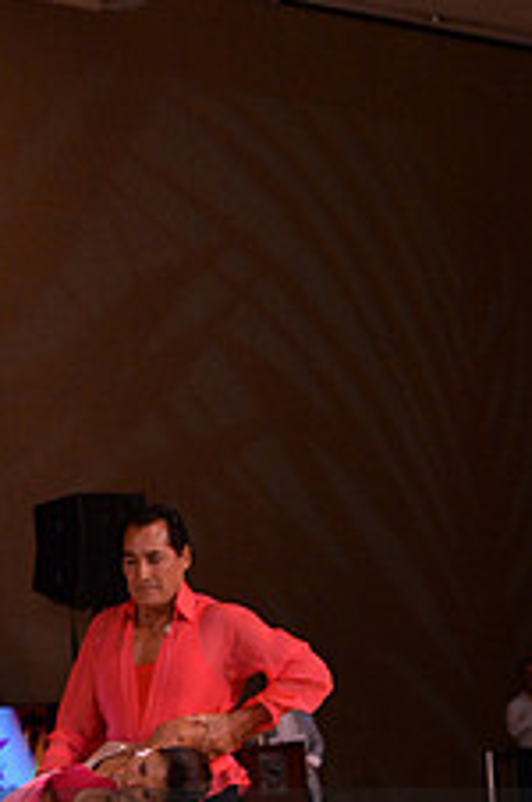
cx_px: 367
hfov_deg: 9.2
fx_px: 3313
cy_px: 908
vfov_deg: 13.5
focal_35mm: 149
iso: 2000
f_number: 5
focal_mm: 58
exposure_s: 1/250
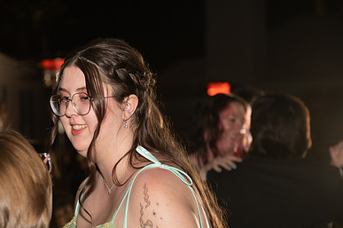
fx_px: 885
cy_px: 144
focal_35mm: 93
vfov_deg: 14.7
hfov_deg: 21.8
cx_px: 92
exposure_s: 1/160
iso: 1000
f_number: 3.2
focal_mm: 62
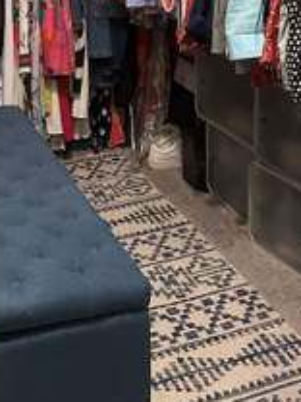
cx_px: 158
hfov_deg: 19.9
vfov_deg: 23.9
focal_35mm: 74
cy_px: -83
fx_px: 858
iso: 640
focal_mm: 6.86
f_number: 1.78
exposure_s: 1/60
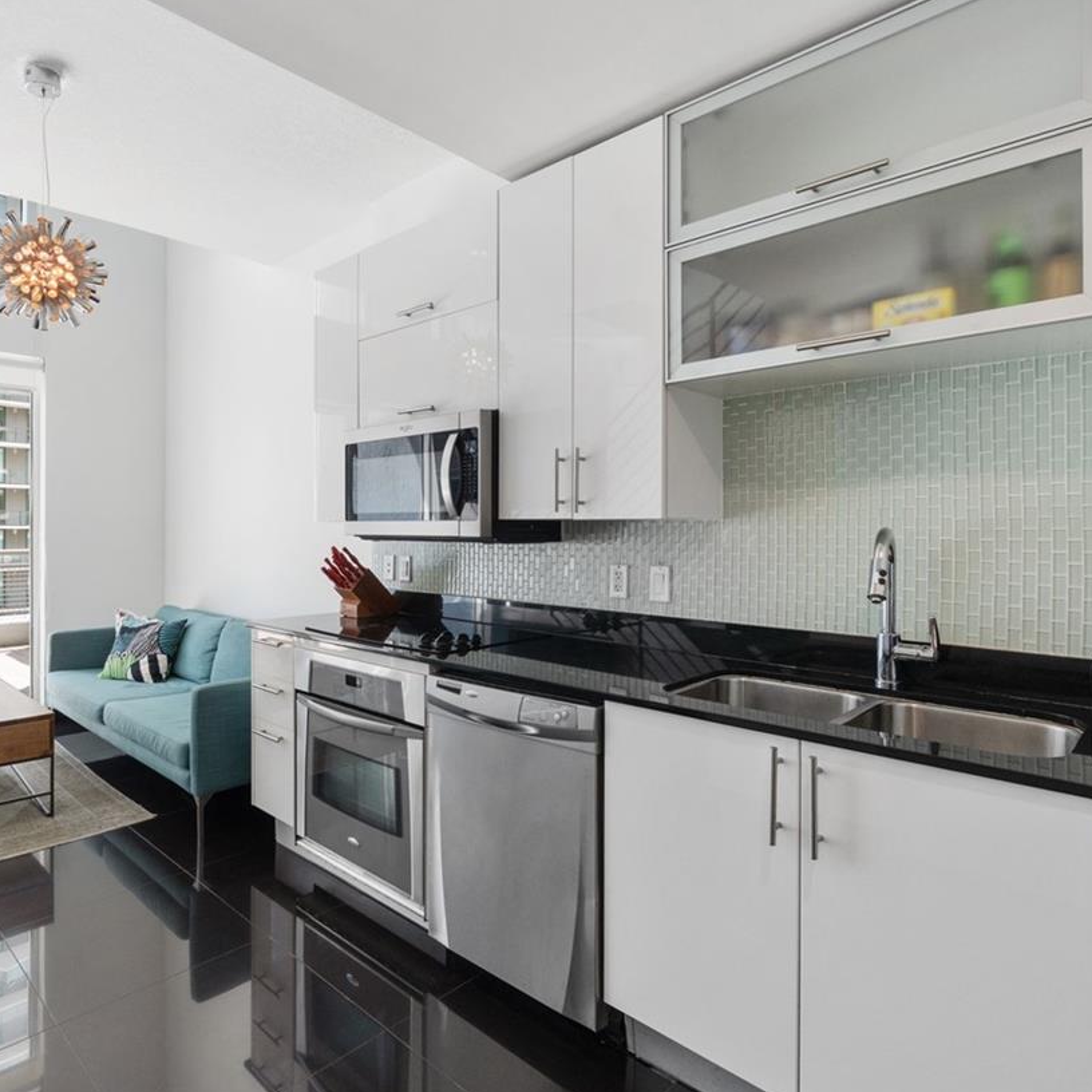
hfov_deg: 74.4
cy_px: 529
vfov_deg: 74.8
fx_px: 714
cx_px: 466
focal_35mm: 20
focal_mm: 12
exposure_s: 1/25
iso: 500
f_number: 9
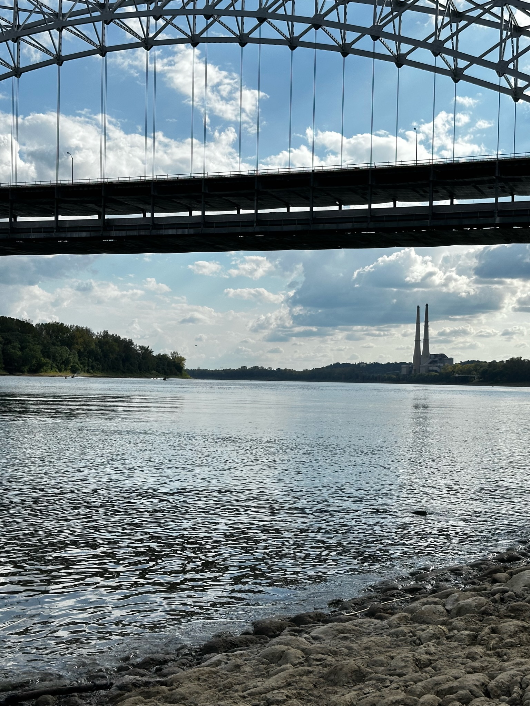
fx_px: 980
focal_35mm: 48
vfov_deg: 39.7
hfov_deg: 30.3
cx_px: 265
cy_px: 353
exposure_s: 1/4785
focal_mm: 6.86
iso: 64
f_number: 1.78
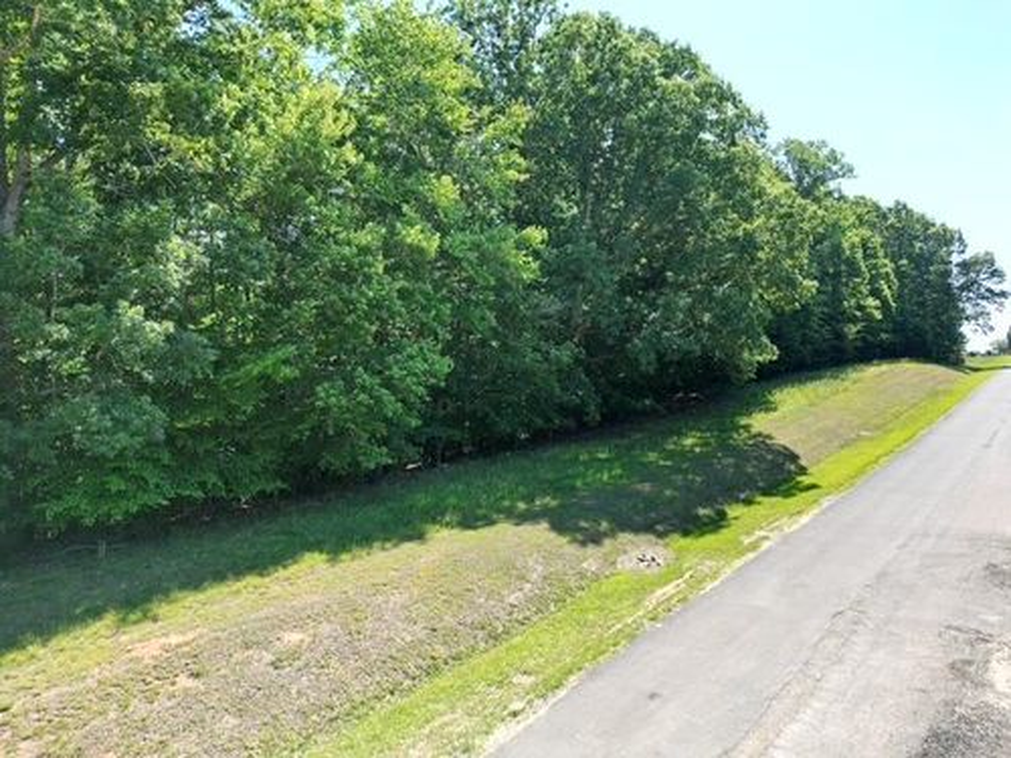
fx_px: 701
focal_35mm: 24
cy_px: 379
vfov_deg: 56.8
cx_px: 506
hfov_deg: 71.6
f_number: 1.7
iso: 100
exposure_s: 1/1250
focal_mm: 6.72
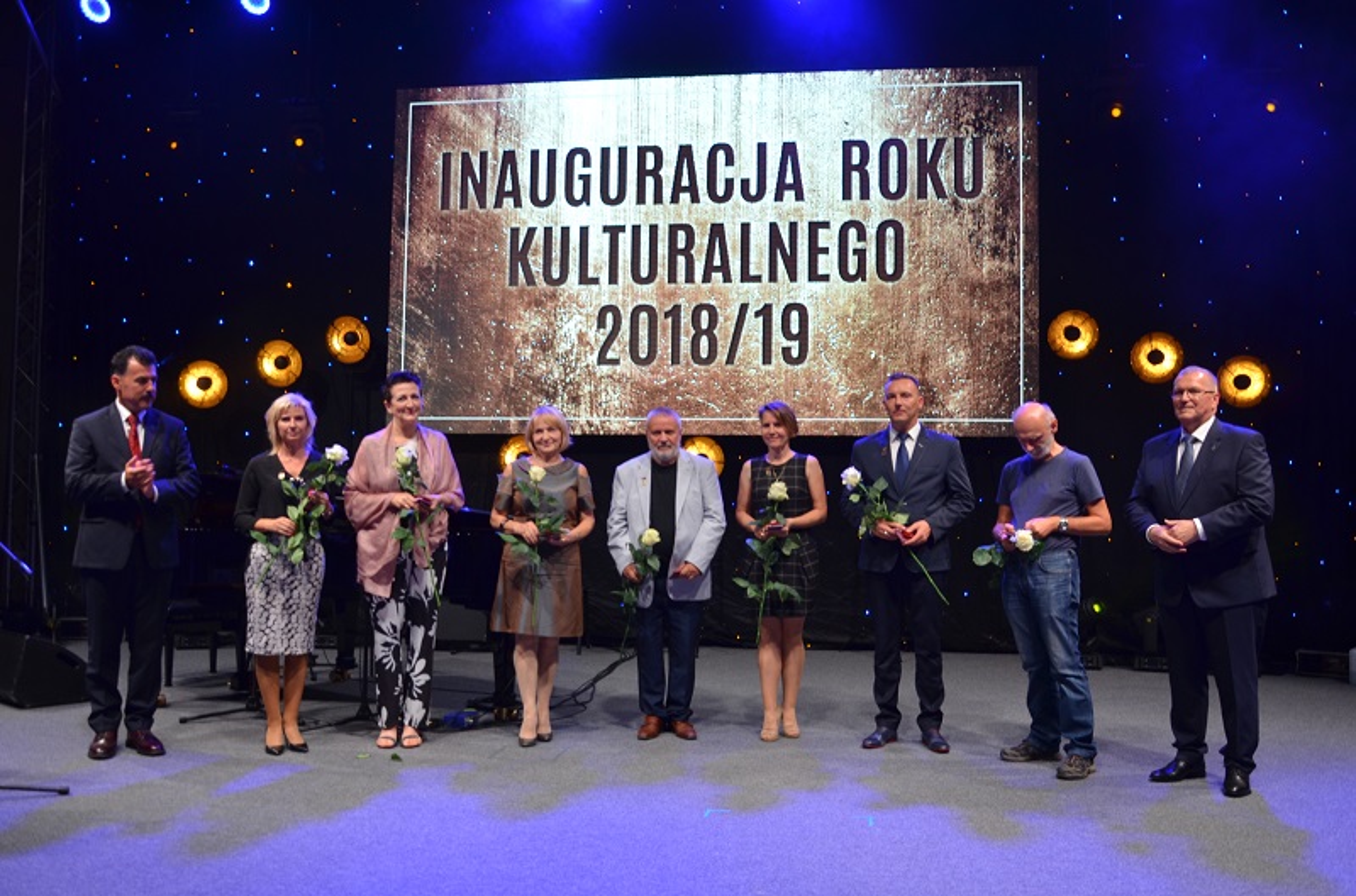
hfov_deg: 59.6
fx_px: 1183
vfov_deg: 41.5
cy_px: 448
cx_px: 678
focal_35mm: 32
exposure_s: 1/60
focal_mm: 21
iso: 450
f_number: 4
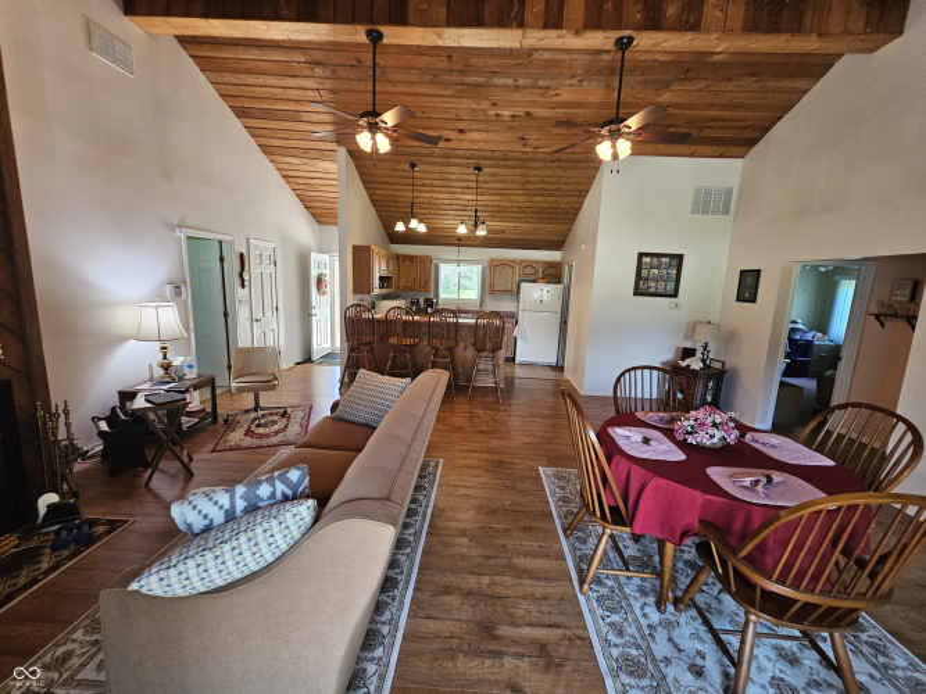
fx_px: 348
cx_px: 463
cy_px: 347
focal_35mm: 13
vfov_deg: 89.9
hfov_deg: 106.2
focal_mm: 2.2
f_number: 2.2
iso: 320
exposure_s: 1/60
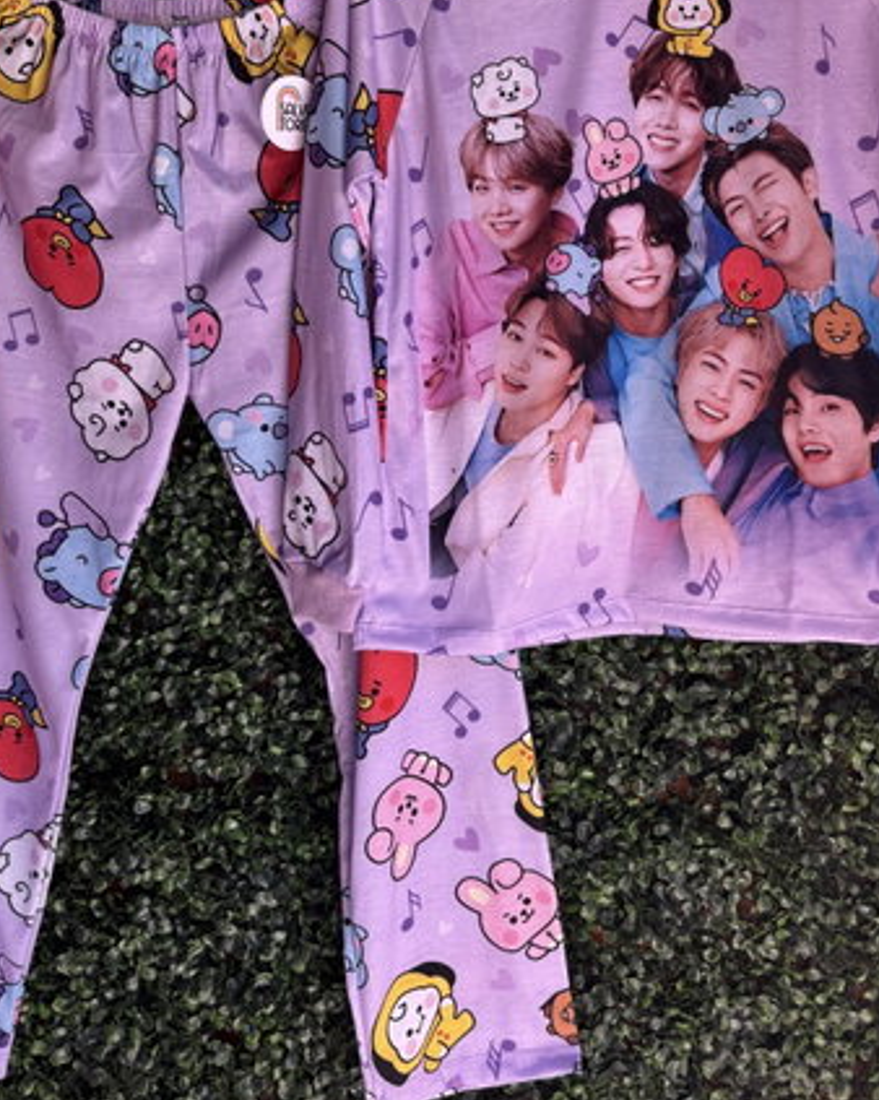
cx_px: 408
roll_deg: +0.0
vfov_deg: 55.2
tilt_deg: -7.1
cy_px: 428
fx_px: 1041
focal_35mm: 32
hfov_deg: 45.7
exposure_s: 1/235
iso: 40
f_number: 1.6
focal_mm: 5.96
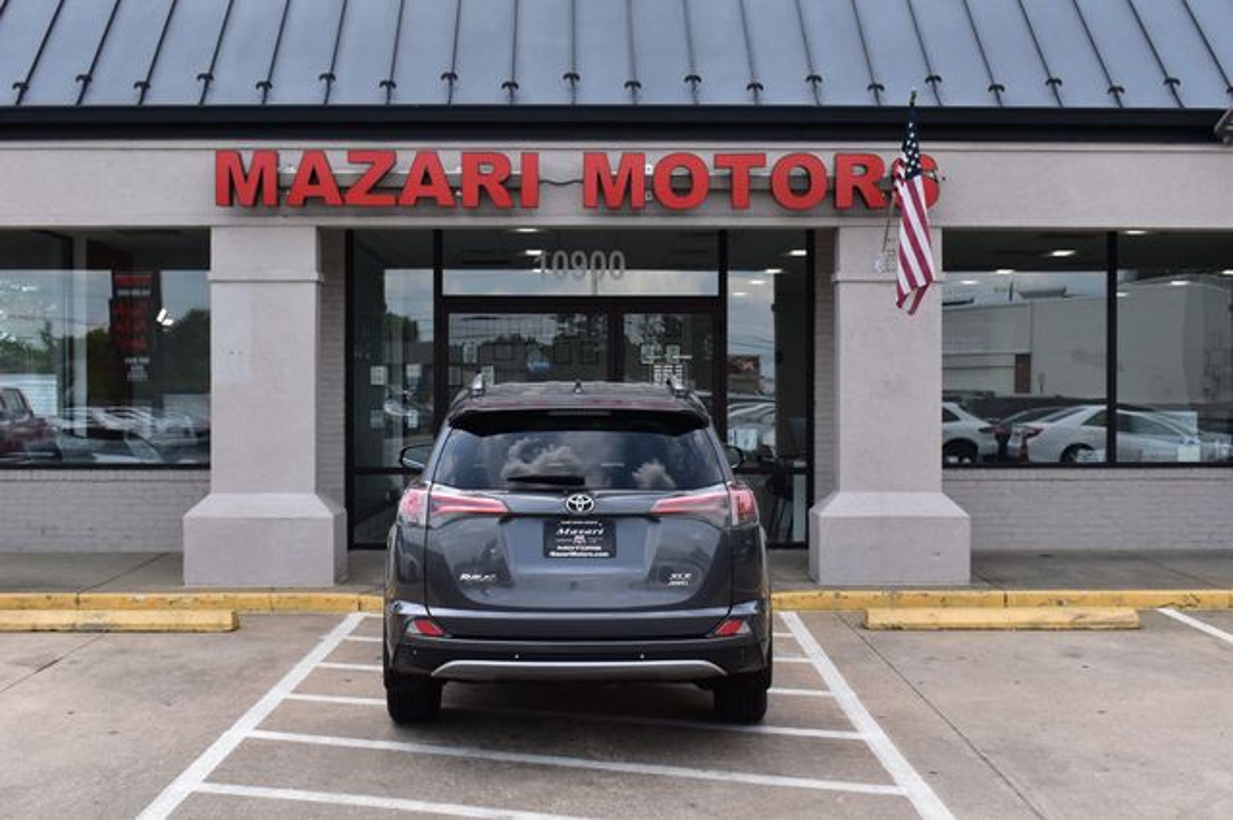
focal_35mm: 45
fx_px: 1540
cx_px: 616
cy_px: 410
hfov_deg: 43.6
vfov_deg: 29.8
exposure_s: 1/320
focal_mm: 30
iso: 400
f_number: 10
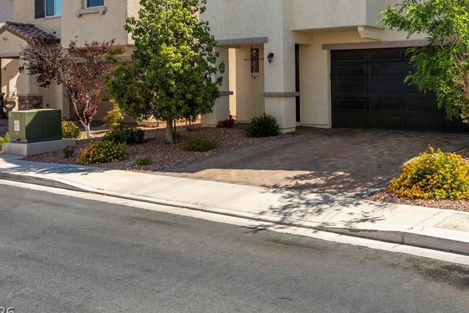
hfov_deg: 44.9
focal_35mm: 43
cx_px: 305
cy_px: 82
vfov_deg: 30.7
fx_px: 560
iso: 800
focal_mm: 28
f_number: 9
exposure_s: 1/500
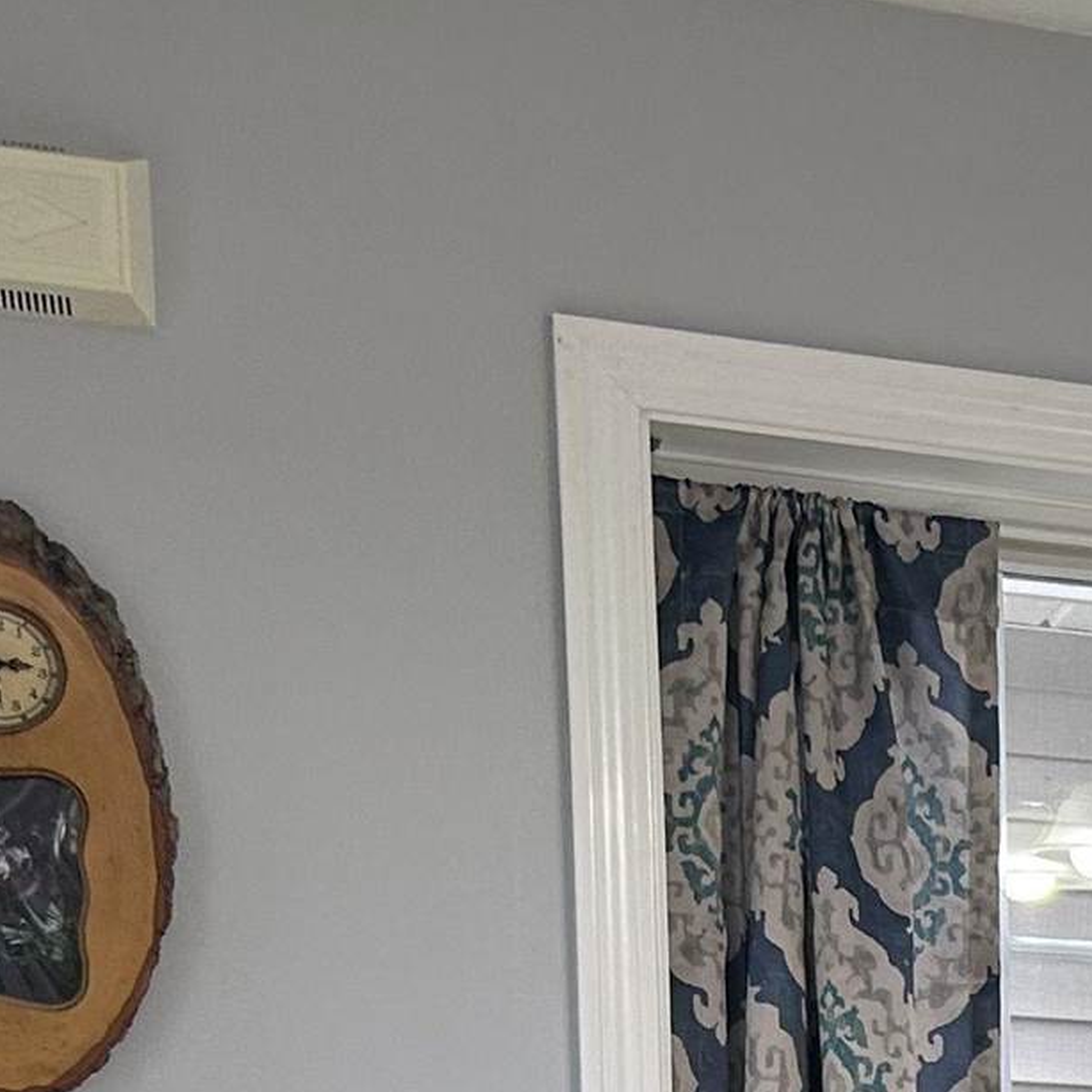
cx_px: 2182
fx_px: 4104
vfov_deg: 13.5
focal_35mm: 115
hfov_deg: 13.1
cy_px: 2019
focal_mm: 5.7
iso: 50
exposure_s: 1/120
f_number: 1.5
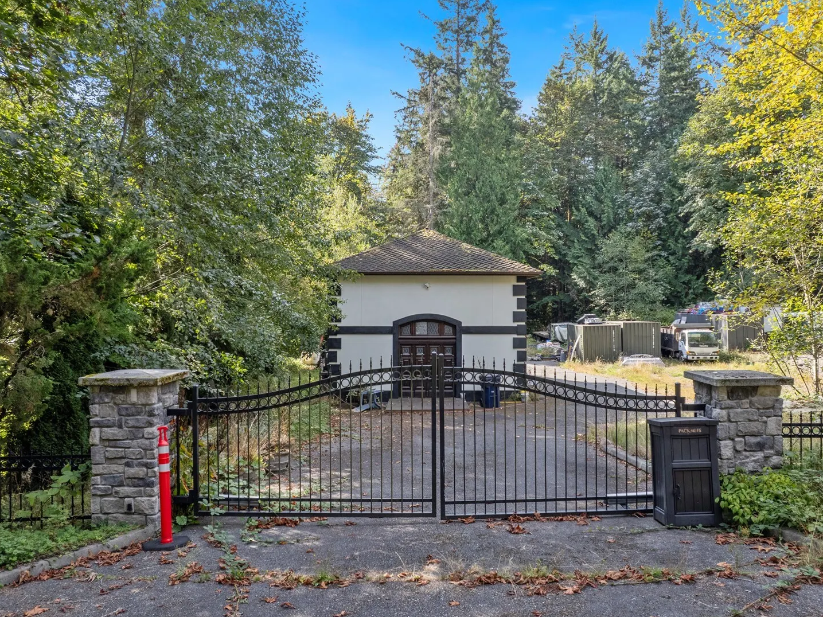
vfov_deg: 54.9
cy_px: 310
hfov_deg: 69.3
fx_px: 594
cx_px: 435
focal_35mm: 25
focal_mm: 8.38
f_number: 2.8
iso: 100
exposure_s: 1/80
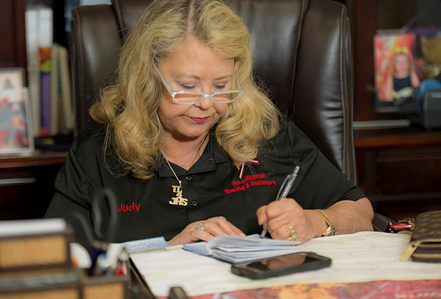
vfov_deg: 10.9
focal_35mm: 128
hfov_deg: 16.0
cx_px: 222
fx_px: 1571
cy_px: 161
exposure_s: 1/160
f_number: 2.8
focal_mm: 116
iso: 400
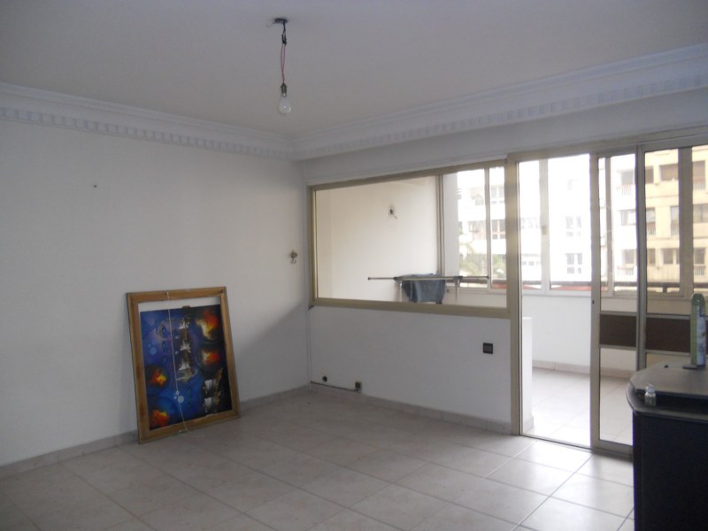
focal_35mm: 27
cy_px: 266
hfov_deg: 65.3
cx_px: 354
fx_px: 552
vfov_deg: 51.4
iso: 200
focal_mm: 4.9
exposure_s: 1/30
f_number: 3.2
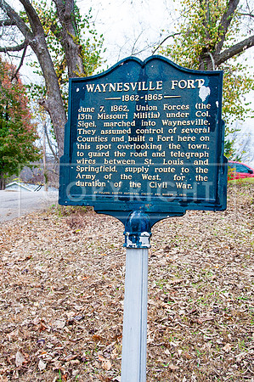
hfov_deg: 34.1
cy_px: 191
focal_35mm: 39
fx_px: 414
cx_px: 127
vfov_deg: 49.6
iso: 200
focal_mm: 26
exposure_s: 1/50
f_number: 7.1
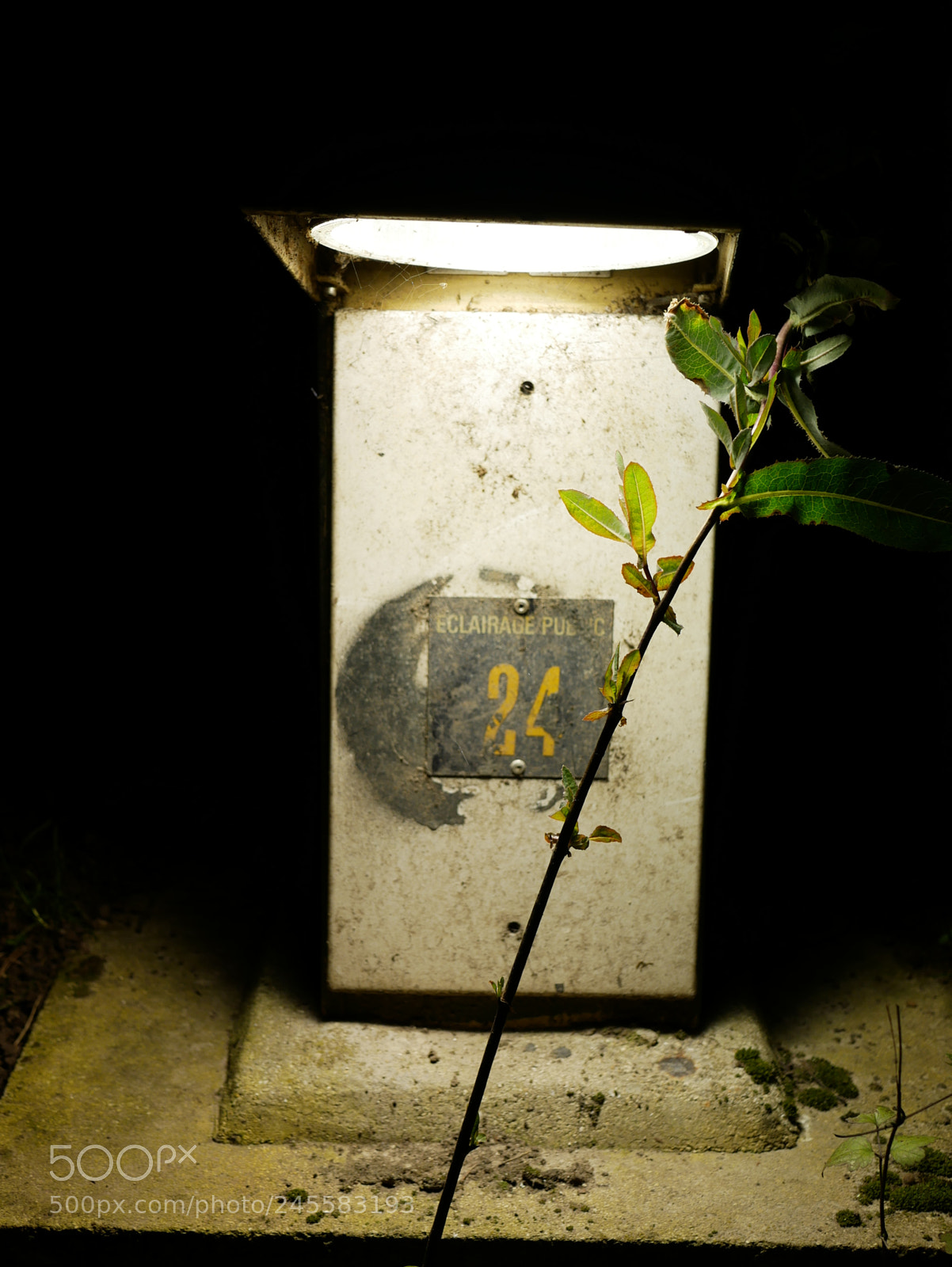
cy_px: 634
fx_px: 1831
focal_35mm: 50
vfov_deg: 38.2
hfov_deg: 29.1
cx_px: 476
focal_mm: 25
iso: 200
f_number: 3.5
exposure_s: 1/400
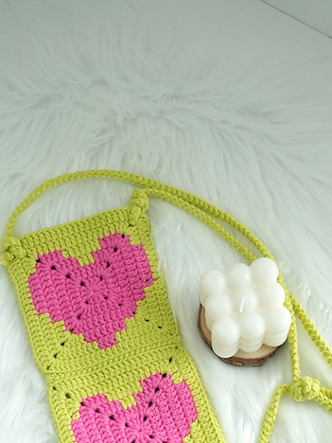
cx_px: 189
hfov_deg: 16.1
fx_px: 1176
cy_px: 294
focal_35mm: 92
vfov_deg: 21.2
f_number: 7.1
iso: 3200
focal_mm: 70
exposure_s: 1/500
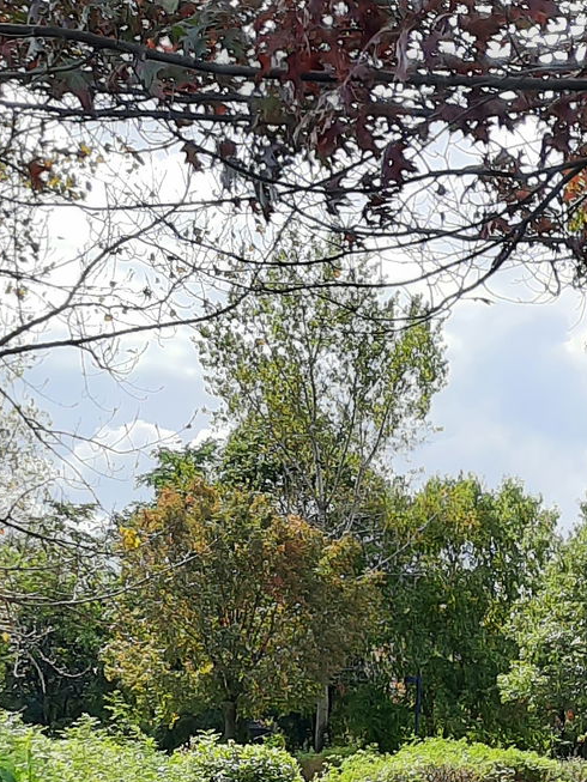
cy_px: 1035
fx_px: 2215
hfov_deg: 14.8
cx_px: 637
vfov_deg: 18.5
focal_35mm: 98
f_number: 2
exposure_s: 1/309
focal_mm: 4.6
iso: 32
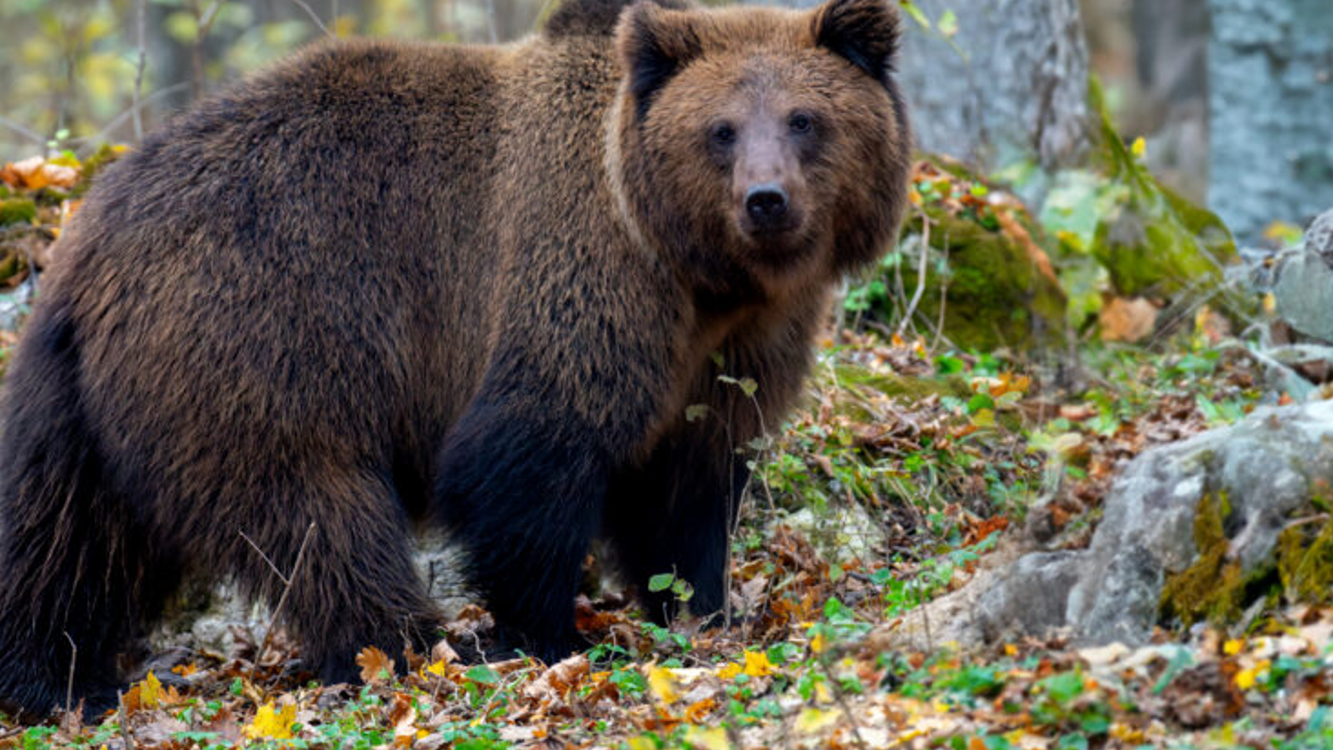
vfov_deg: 1.7
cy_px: 256
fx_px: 25912
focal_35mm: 733
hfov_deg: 2.9
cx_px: 583
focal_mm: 500
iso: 3200
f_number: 4
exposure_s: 1/640
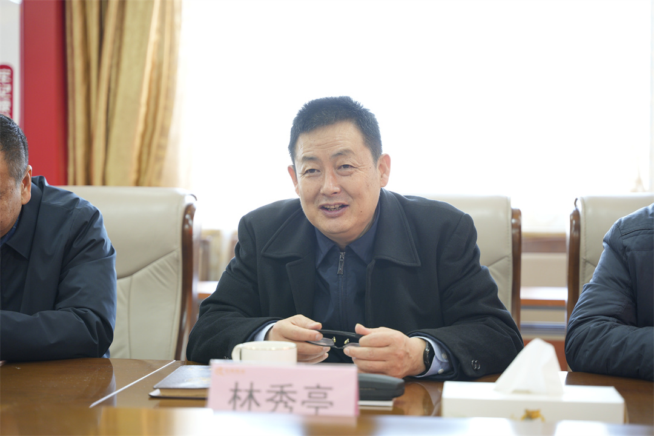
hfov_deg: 31.7
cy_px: 218
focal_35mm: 63
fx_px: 1150
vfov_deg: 21.5
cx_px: 327
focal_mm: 63.3
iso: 640
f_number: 2.8
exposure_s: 1/80
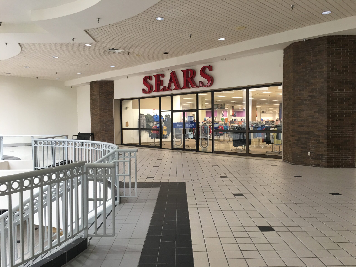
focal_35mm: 29
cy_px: 134
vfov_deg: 48.2
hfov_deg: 61.7
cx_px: 178
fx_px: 298
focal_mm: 4.15
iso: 32
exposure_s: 1/15
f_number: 2.2
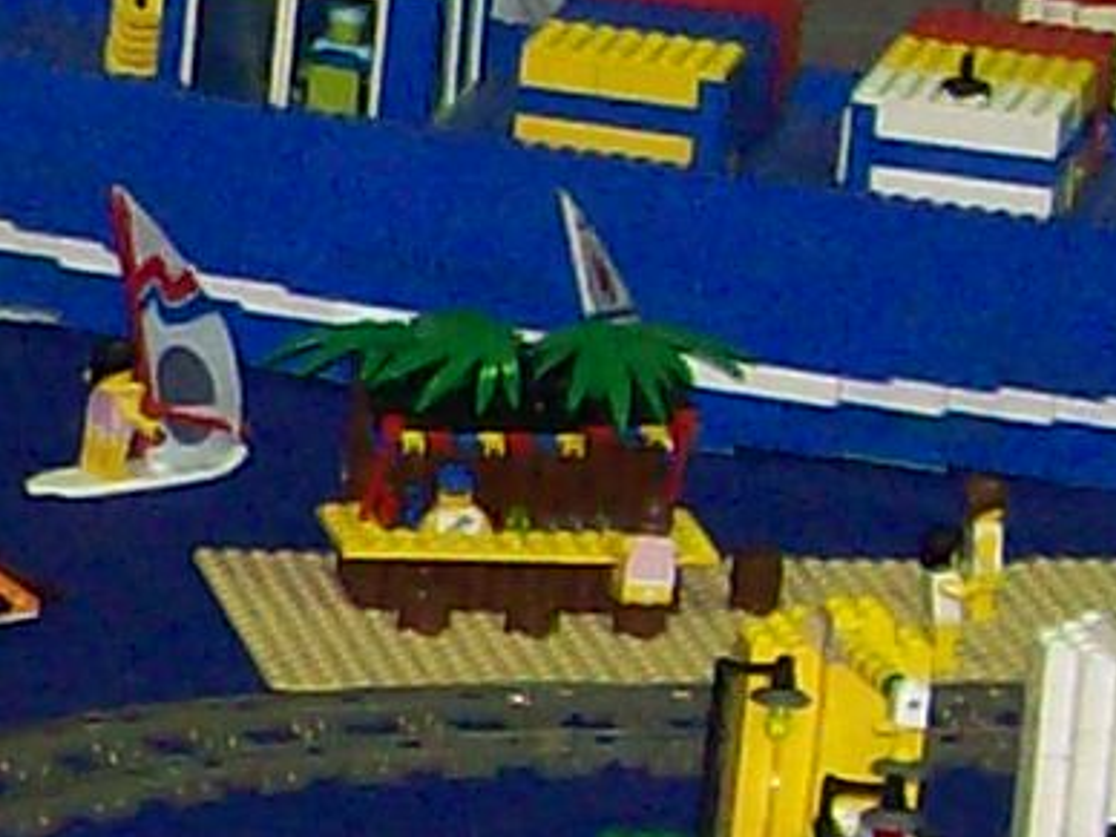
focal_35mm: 285
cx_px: -1568
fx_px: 9188
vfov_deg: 5.2
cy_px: 886
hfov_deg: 6.6
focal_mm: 6
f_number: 2.7
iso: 140
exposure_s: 1/64
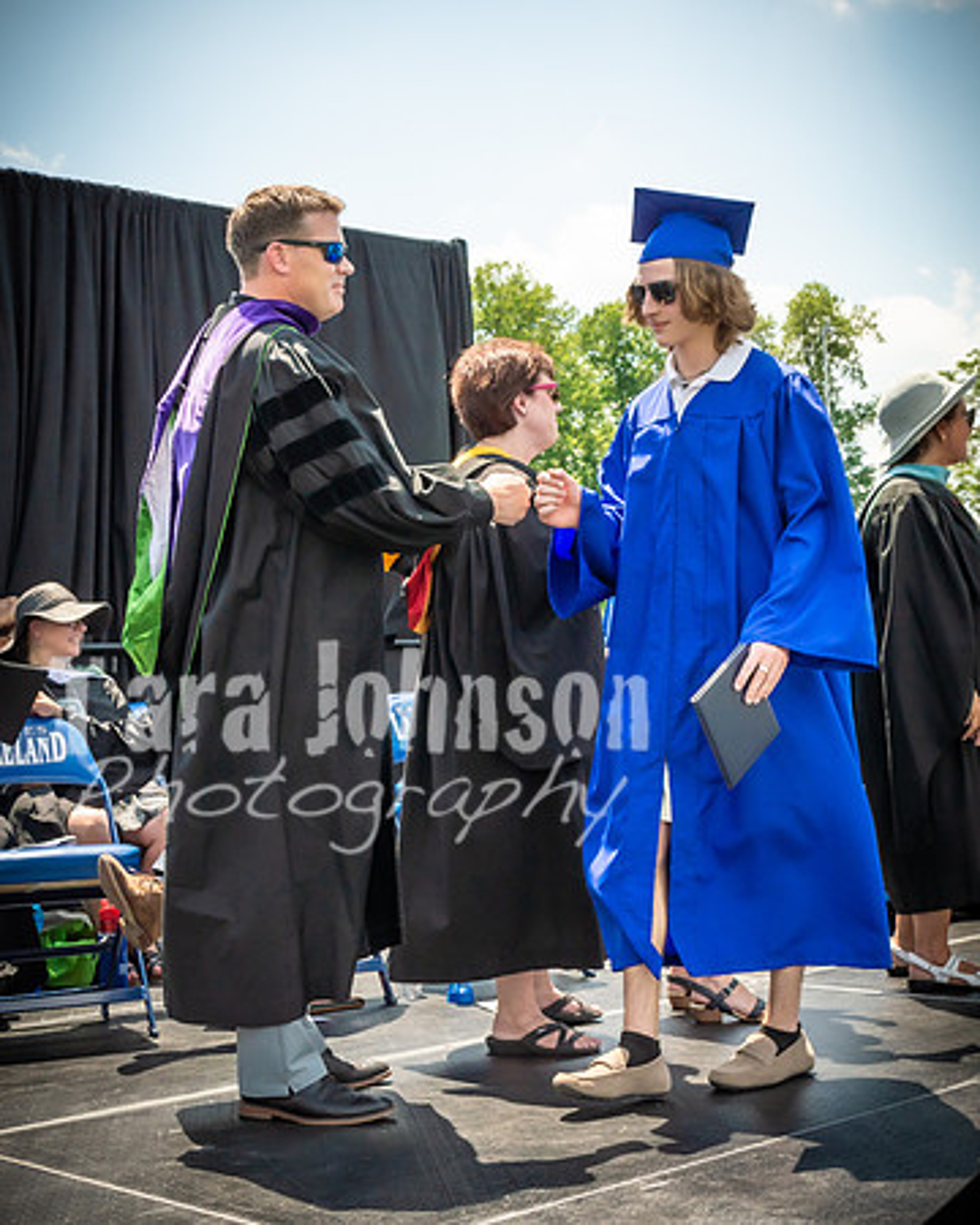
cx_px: 516
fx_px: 2090
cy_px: 604
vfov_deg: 32.7
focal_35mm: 58
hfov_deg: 26.4
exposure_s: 1/800
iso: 200
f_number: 7.1
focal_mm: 24
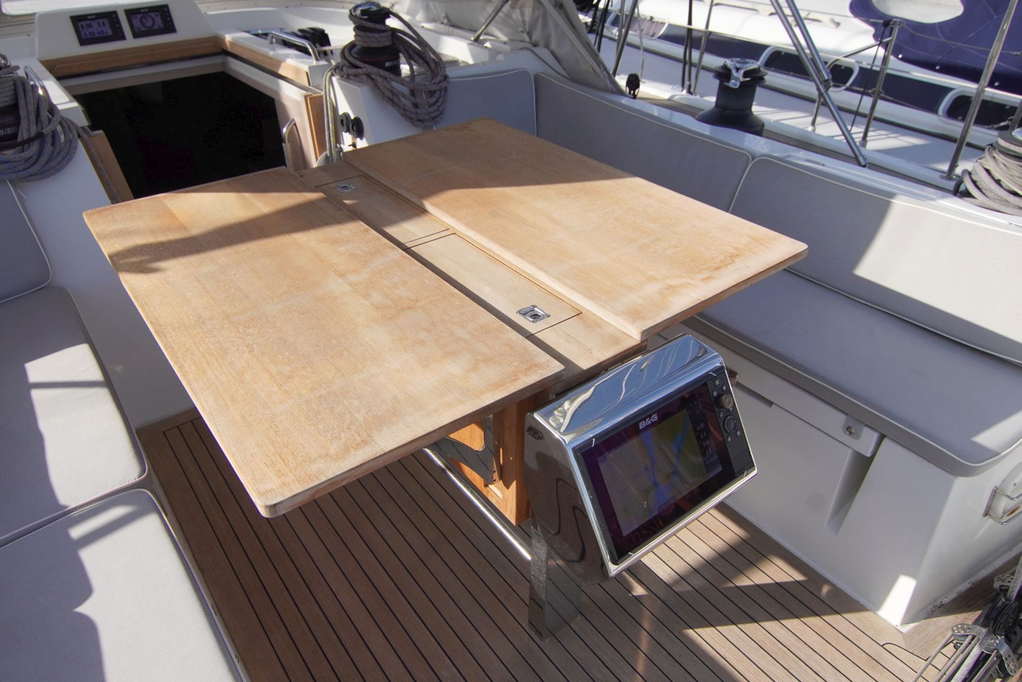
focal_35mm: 24
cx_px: 511
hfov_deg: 73.7
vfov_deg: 53.1
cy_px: 341
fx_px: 681
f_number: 8
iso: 640
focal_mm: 16
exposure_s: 1/2000
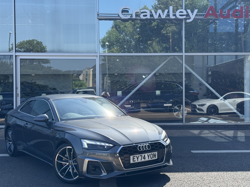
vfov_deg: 30.3
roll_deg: +0.4
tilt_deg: +0.5
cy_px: 94
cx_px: 125
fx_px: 347
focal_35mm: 48
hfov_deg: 39.7
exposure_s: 1/2762
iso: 100
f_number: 1.78
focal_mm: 6.76
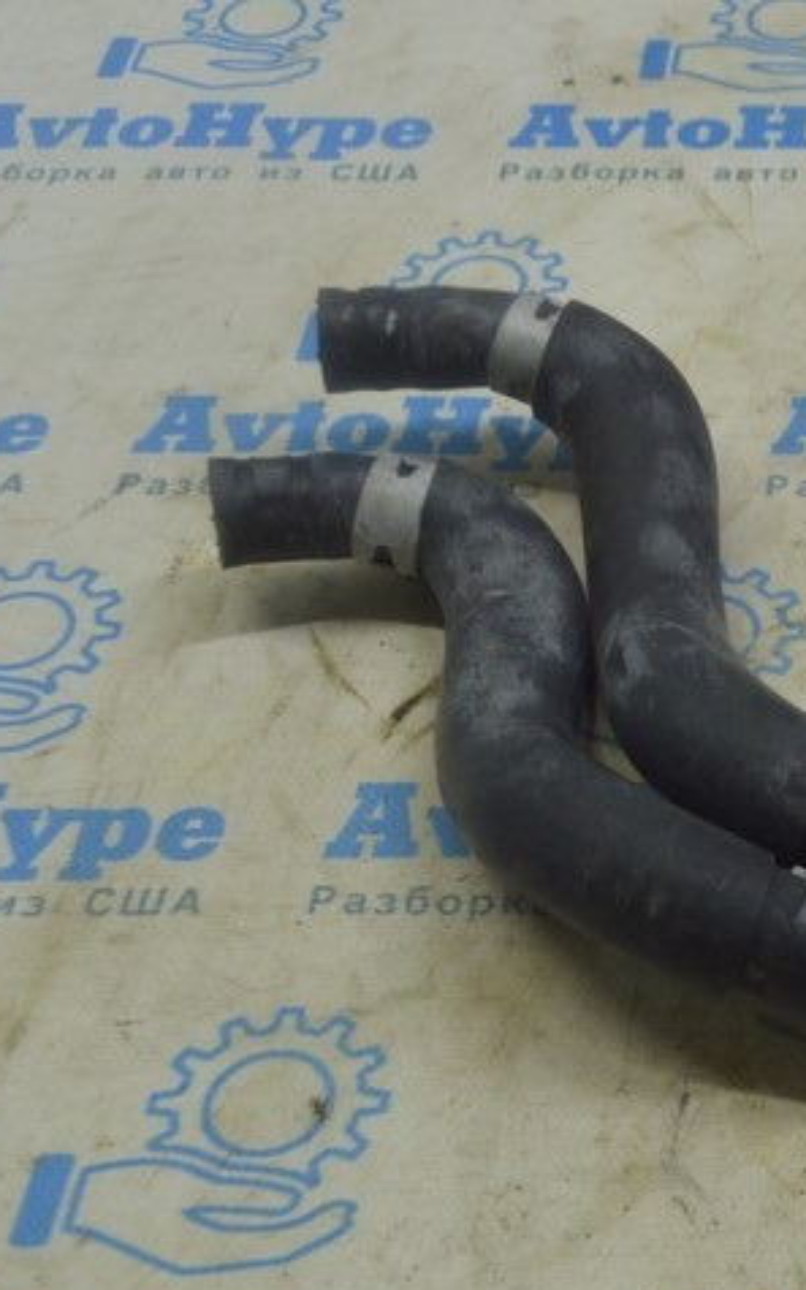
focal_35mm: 79
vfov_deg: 26.1
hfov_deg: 15.5
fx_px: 2776
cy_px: 599
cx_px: 1137
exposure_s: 1/40
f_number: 5.6
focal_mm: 24
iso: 400
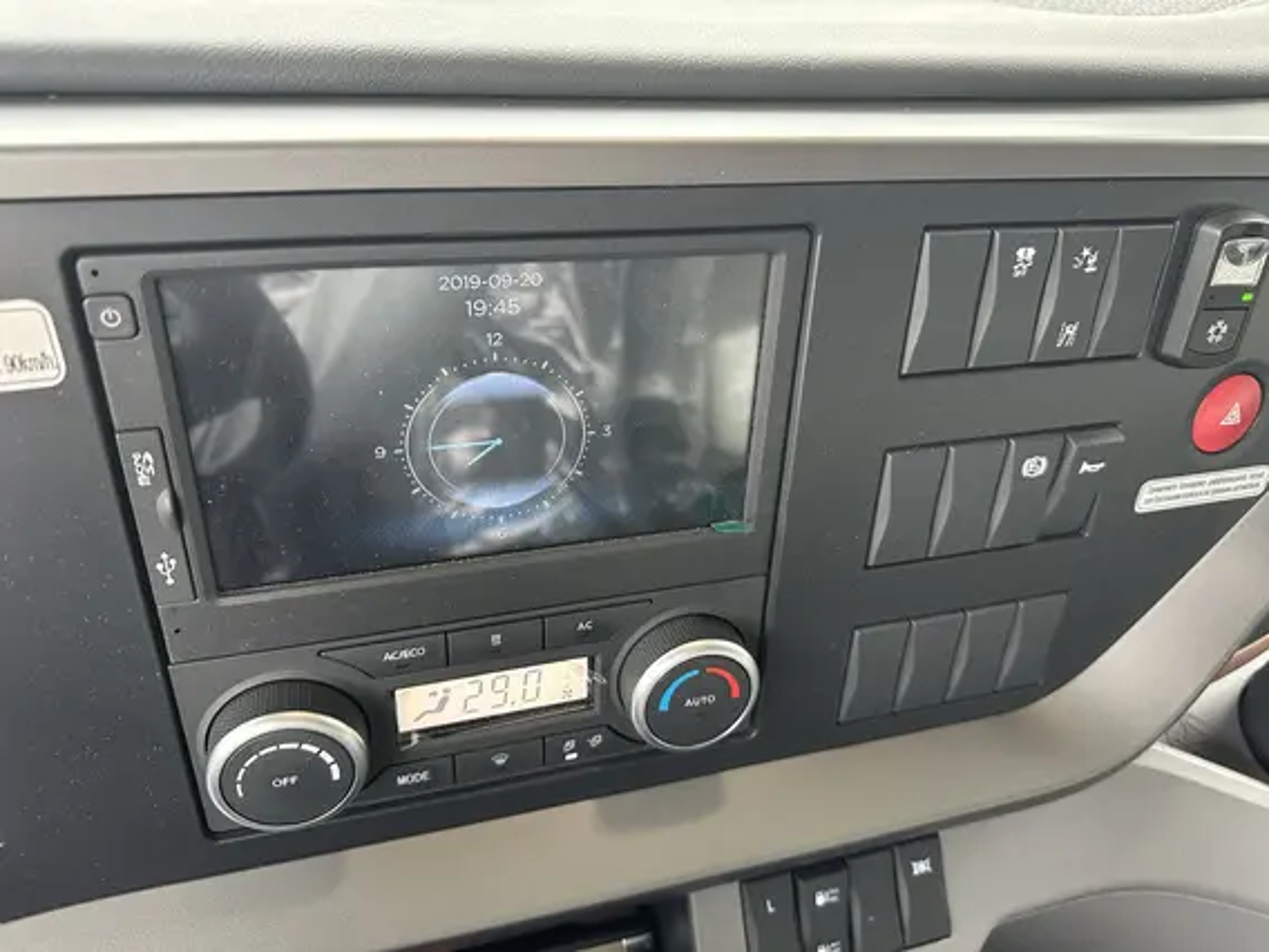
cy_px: 476
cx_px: 634
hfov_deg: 71.6
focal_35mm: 24
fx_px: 880
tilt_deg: -48.0
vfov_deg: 56.8
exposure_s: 1/60
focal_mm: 6.86
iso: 250
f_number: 1.78
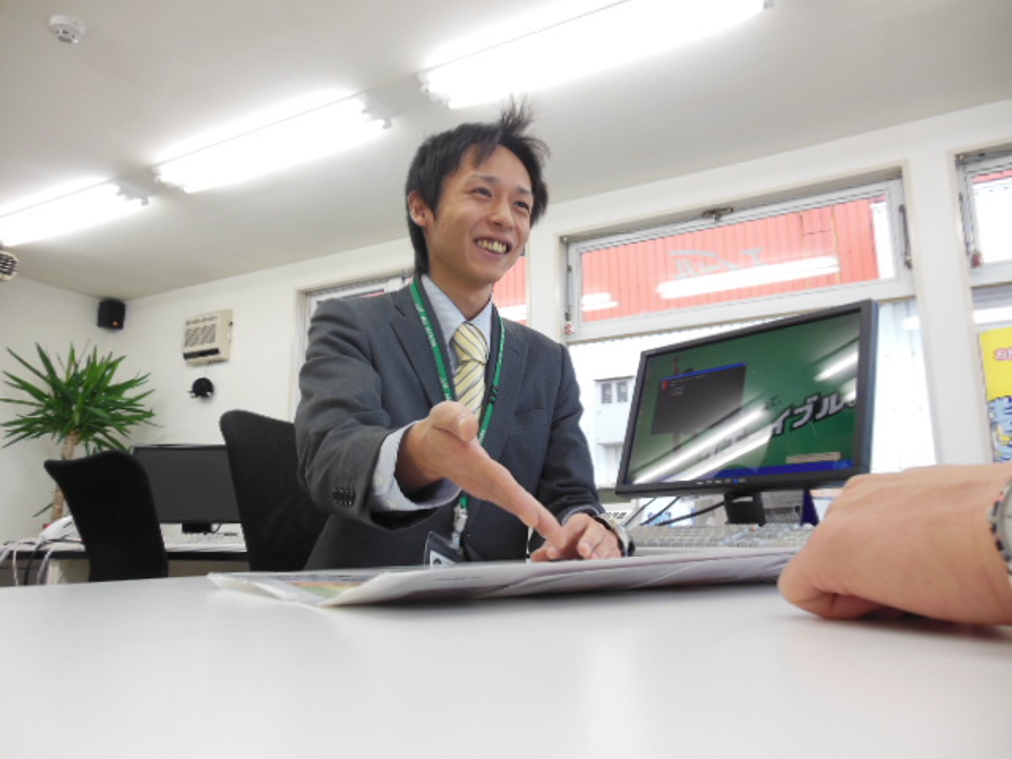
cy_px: 380
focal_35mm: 25
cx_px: 506
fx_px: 731
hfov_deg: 69.4
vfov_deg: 54.9
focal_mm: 4.5
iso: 125
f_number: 3.2
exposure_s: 1/50
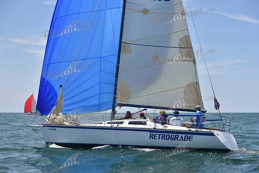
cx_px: 130
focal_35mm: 70
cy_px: 86
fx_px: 504
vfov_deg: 19.5
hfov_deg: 28.8
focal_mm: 70
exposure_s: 1/800
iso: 400
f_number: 6.3
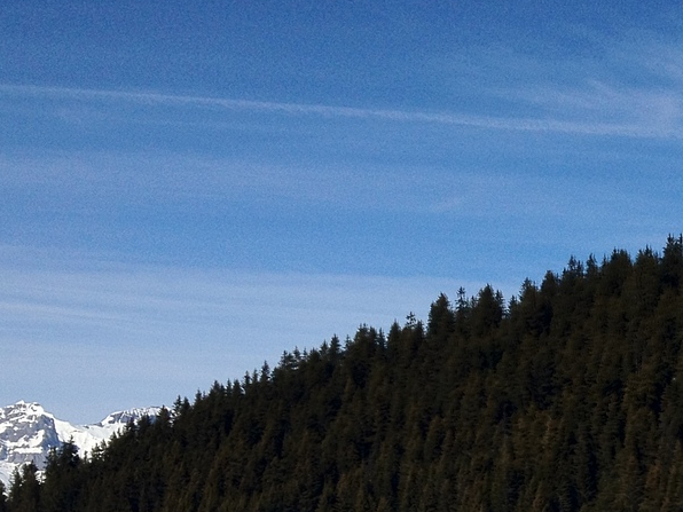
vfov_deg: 15.1
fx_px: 1855
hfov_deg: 19.6
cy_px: 635
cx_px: 831
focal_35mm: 94
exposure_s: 1/4255
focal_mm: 4.28
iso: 64
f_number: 2.4
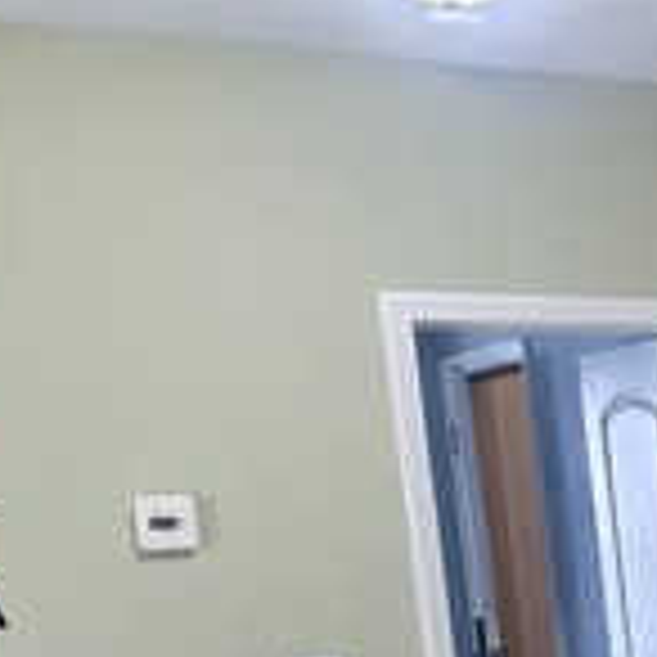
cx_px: 1289
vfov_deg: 17.5
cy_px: 860
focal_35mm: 93
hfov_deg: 15.3
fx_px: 1997
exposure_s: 1/120
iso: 500
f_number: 1.7
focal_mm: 6.3
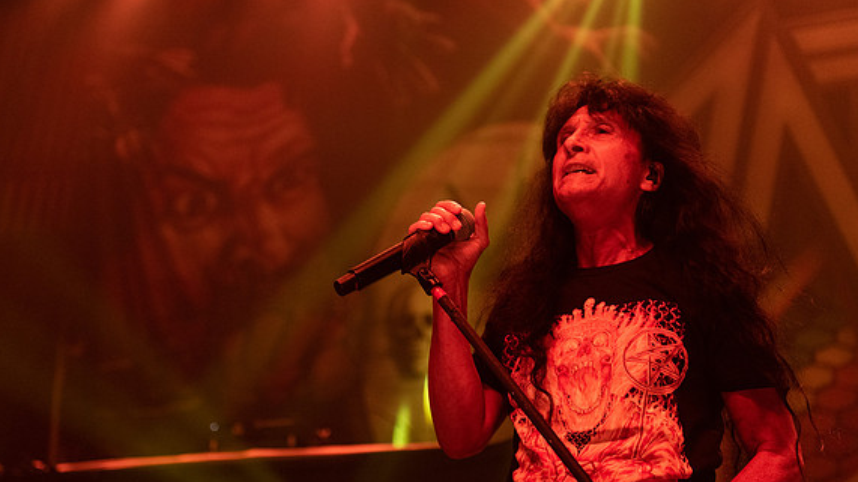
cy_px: 251
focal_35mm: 74
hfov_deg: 28.6
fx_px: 1683
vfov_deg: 16.3
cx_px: 377
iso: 2500
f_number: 3.2
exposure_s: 1/640
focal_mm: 62
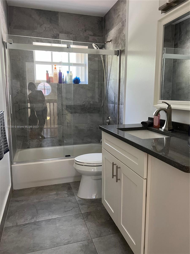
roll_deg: +0.4
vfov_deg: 67.3
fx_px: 190
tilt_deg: -8.2
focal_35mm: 26
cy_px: 127
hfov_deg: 53.1
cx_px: 95
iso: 250
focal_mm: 5.7
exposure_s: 1/60
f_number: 1.5
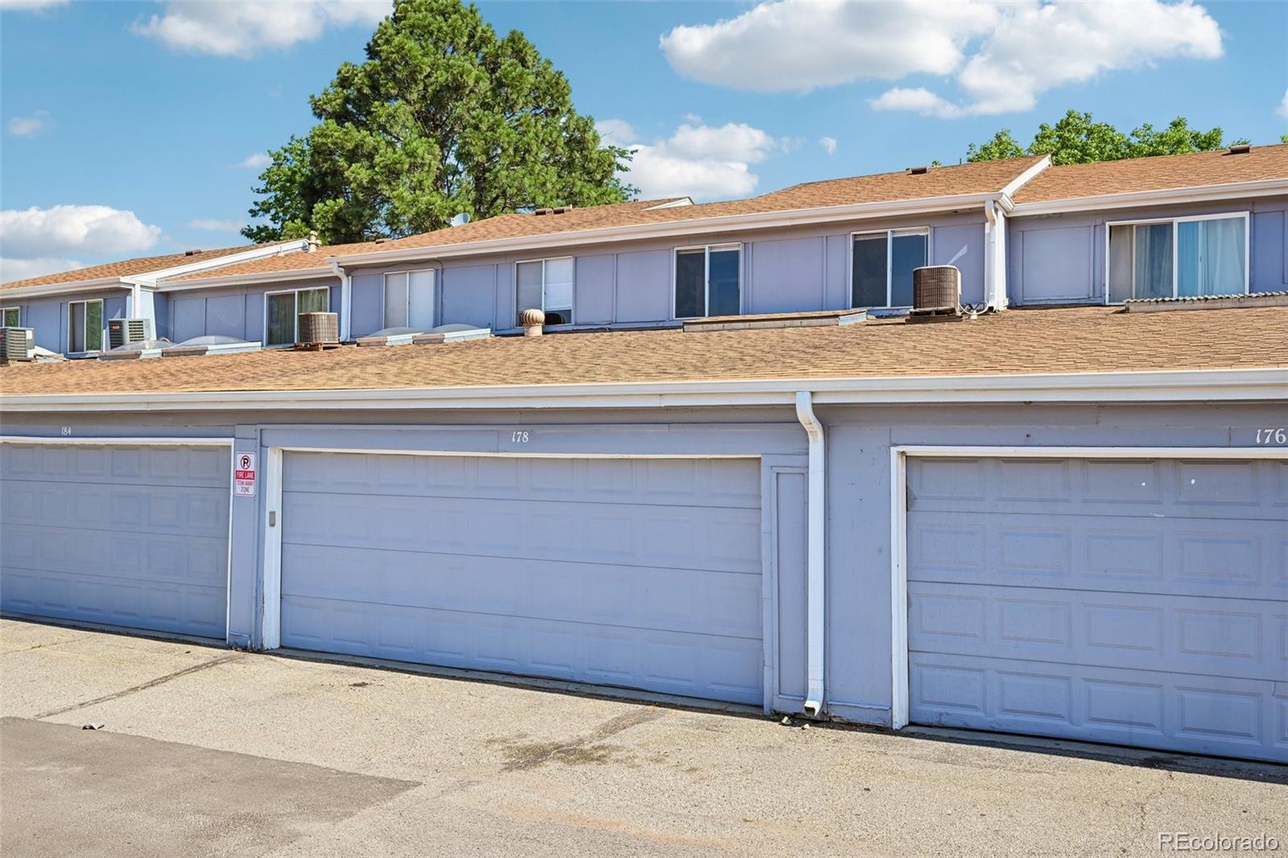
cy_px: 429
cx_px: 644
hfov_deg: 61.9
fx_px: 1073
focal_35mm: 30
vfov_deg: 43.6
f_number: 10
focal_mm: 30
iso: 64
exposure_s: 1/50
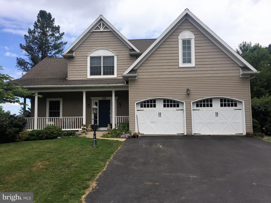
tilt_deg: +6.0
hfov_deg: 61.7
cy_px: 102
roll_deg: -1.5
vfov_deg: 48.2
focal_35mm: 29
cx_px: 136
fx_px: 227
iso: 32
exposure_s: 1/1980
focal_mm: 4.15
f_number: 2.2
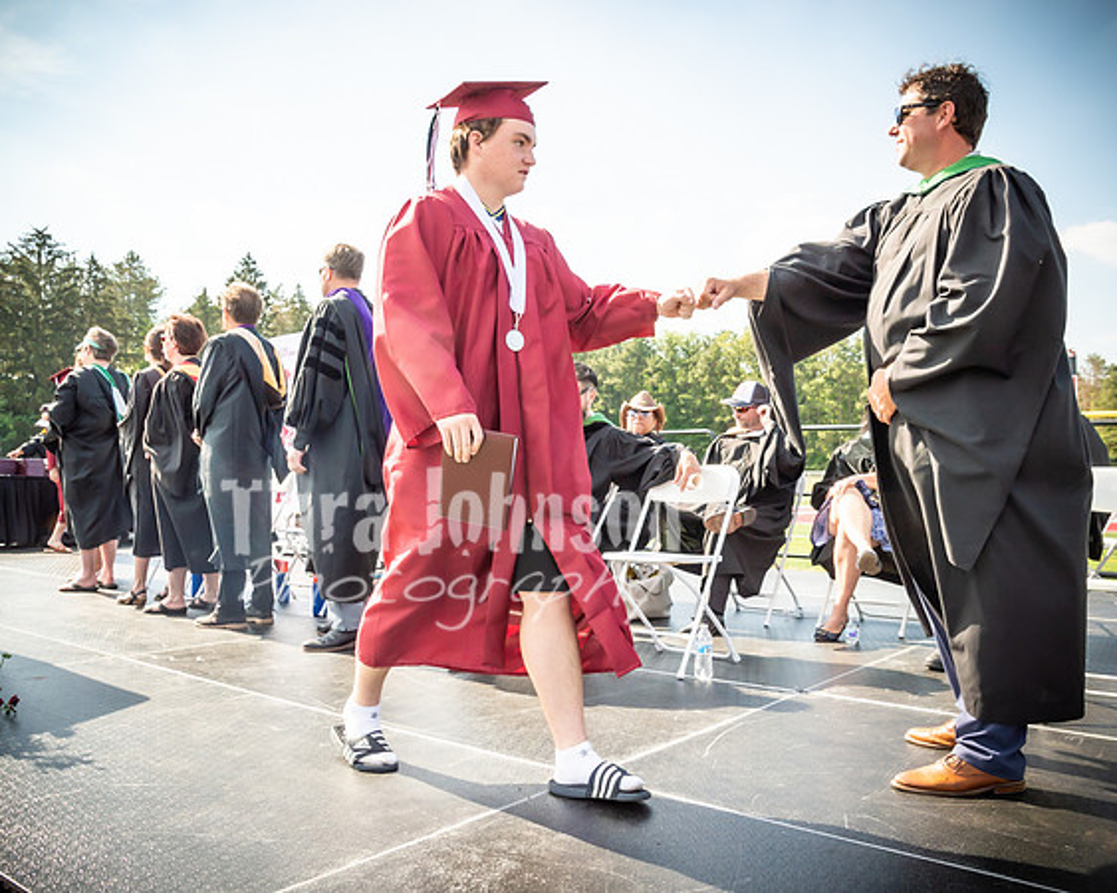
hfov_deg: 60.9
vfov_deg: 50.3
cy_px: 446
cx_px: 558
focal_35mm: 29
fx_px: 951
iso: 200
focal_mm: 17
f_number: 7.1
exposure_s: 1/500
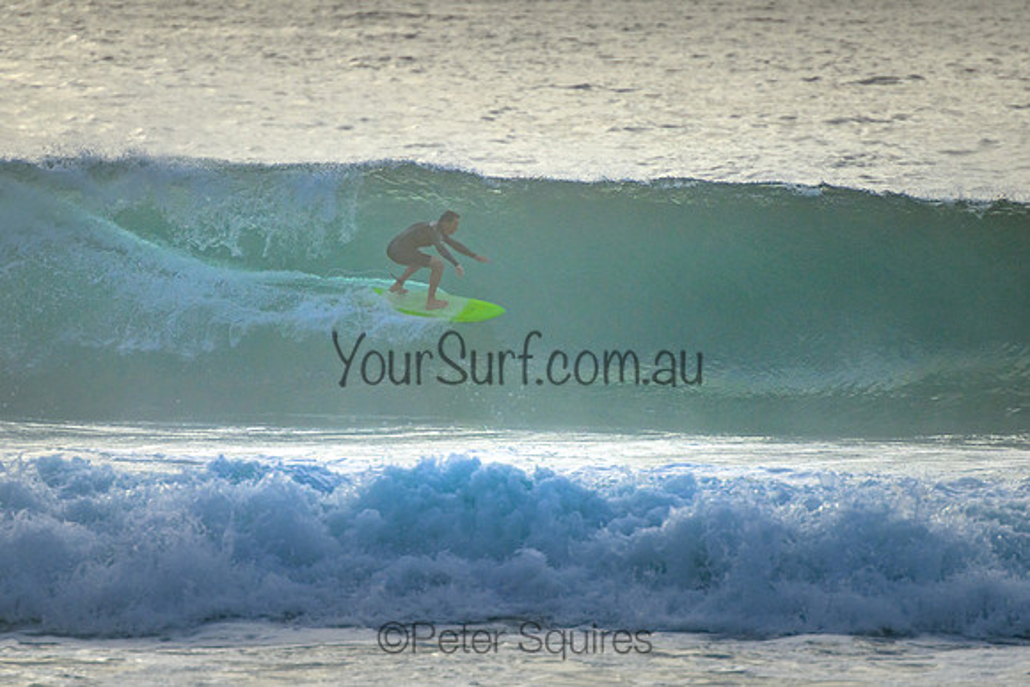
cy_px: 308
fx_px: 15733
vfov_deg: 2.5
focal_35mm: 550
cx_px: 495
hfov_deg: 3.7
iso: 720
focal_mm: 400
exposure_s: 1/2000
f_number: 5.6
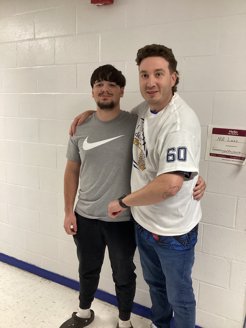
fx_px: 294
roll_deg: -1.5
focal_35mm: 31
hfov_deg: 45.4
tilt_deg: -10.8
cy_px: 164
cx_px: 123
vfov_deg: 58.4
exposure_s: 1/60
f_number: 2.4
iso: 400
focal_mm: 3.3
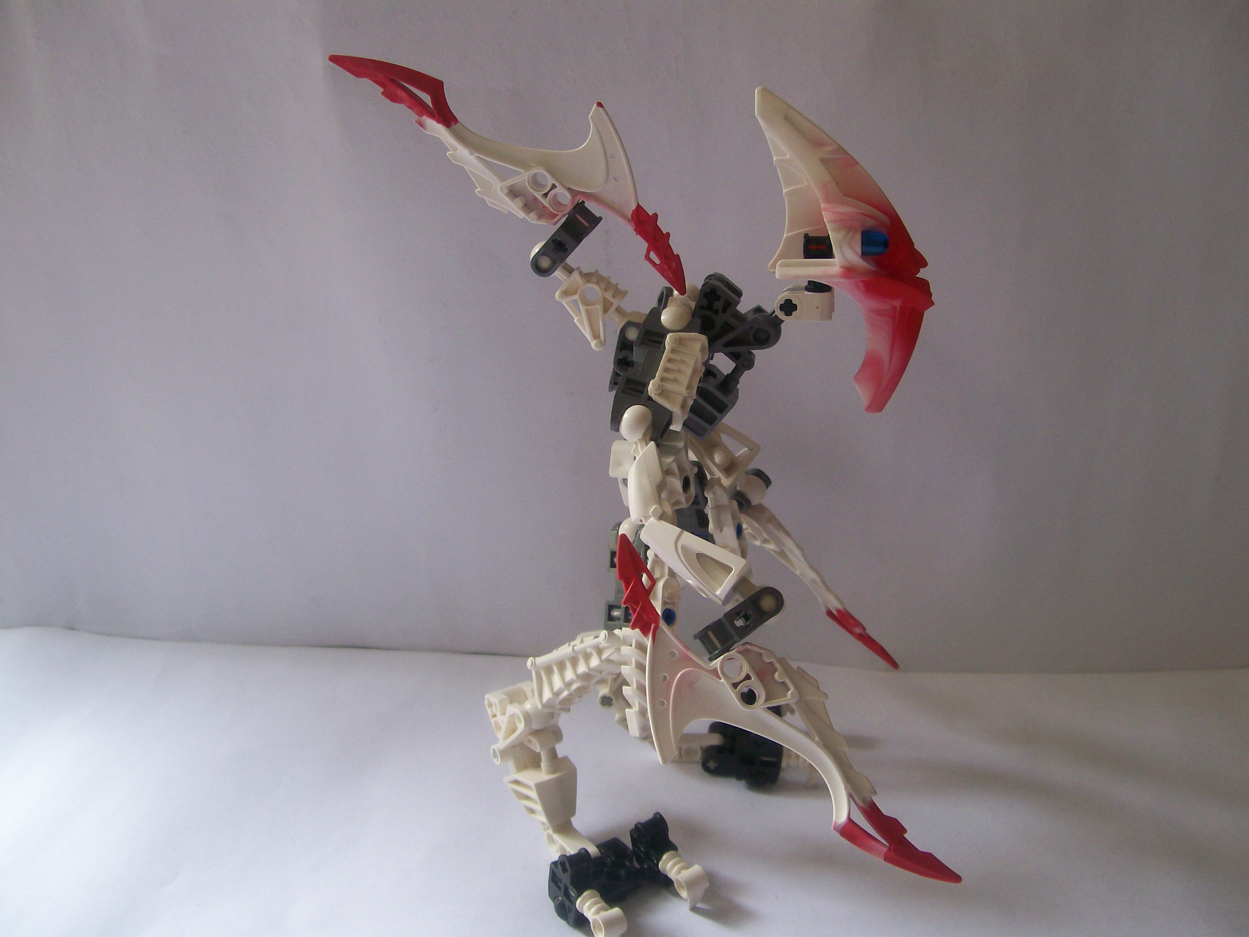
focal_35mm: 36
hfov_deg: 51.4
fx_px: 1299
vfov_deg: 39.7
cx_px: 624
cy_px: 468
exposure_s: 1/103
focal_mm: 6
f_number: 2.7
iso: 80
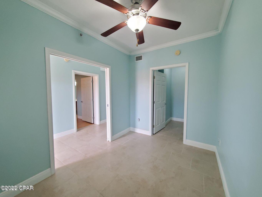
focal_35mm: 13
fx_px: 98
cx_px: 131
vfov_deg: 89.9
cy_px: 98
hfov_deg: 106.2
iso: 320
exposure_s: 1/59
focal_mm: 1.8
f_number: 2.2
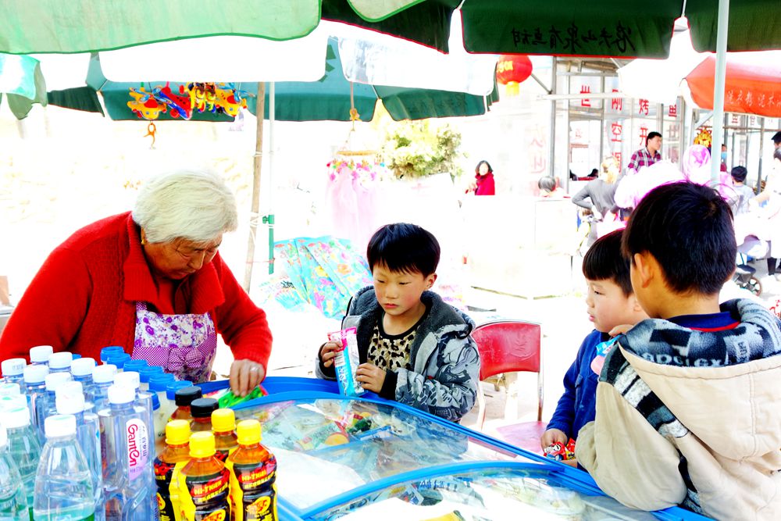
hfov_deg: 49.5
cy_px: 260
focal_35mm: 39
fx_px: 846
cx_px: 390
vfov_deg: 34.2
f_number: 3.2
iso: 125
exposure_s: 1/125
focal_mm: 14.4
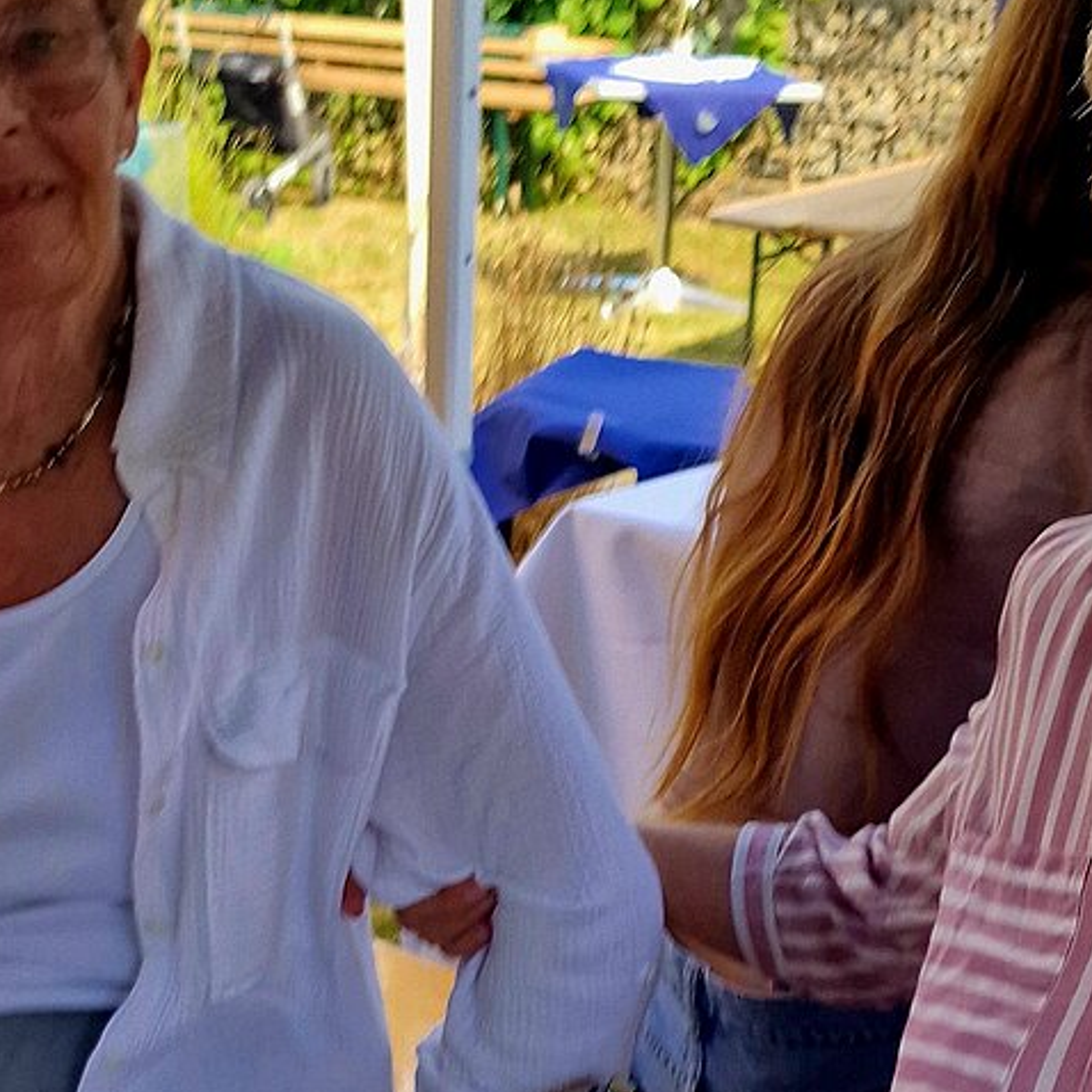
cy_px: 852
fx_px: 2427
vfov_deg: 25.0
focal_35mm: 68
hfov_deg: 25.3
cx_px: 473
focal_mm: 6.4
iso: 50
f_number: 1.8
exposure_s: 1/182
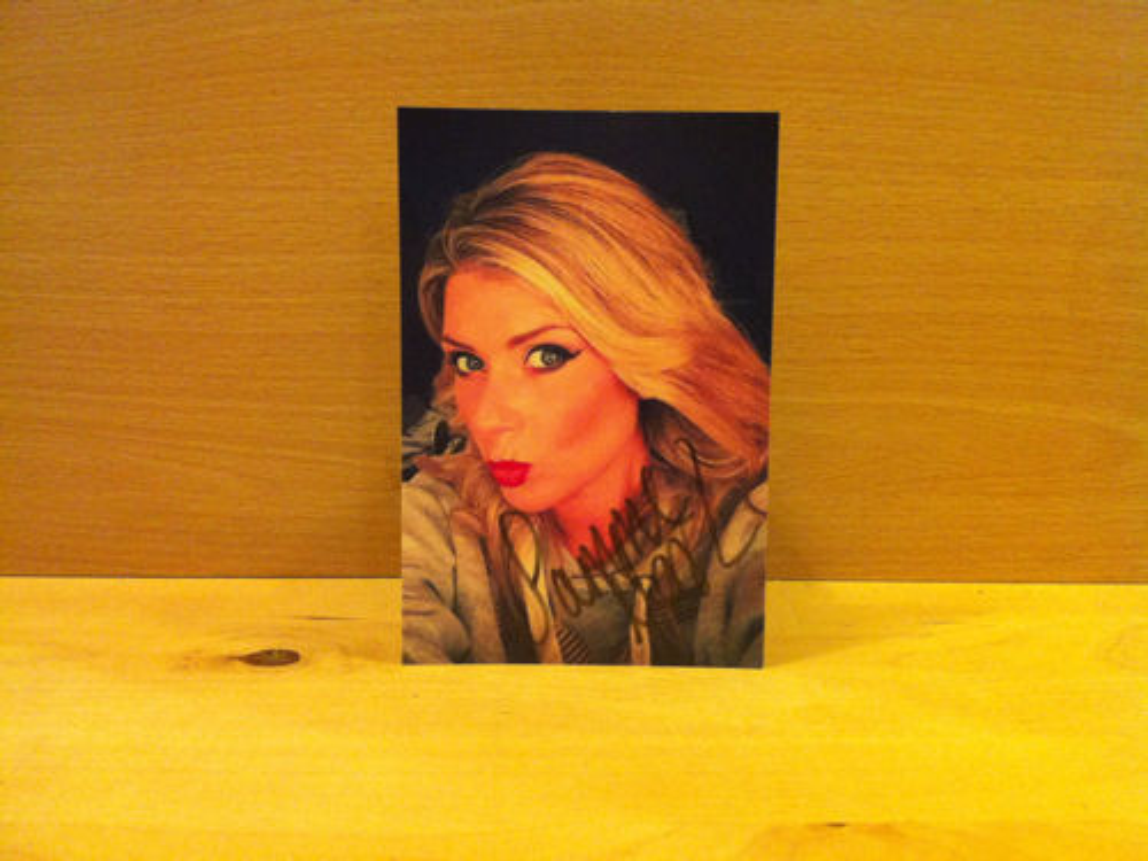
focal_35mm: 35
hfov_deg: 52.6
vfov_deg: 40.7
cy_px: 430
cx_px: 574
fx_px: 1161
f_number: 2.8
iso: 320
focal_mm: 3.85
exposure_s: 1/15
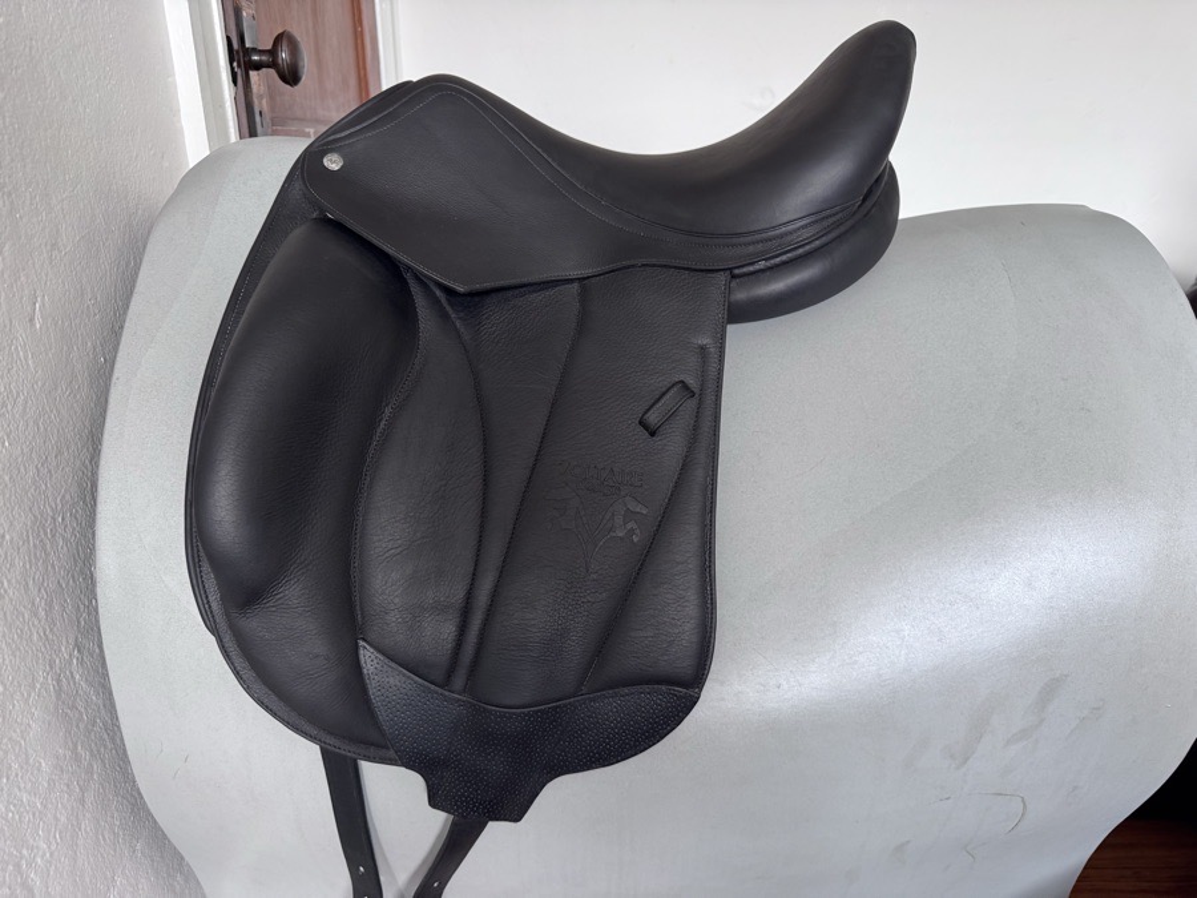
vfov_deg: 56.8
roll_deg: +0.8
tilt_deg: -19.9
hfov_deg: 71.6
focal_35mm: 24
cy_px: 449
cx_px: 598
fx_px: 830
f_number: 1.78
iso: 160
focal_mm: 6.76
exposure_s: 1/121
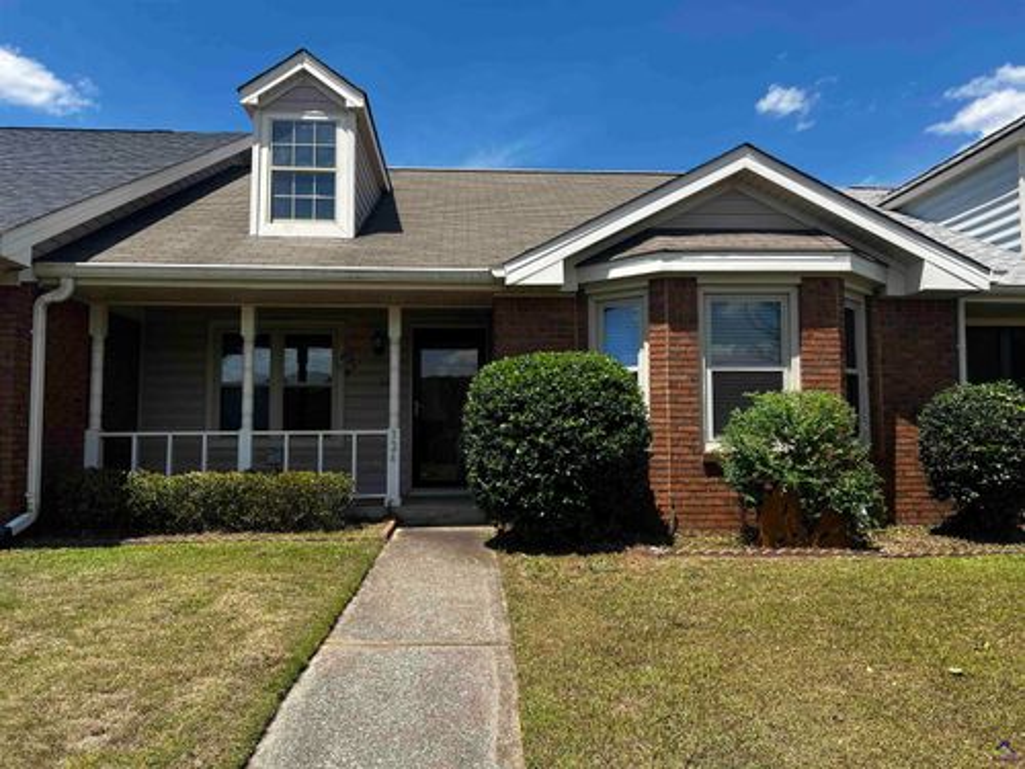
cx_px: 512
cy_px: 384
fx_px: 770
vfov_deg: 53.1
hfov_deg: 67.3
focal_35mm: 26
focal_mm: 5.7
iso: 50
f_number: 1.5
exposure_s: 1/3257
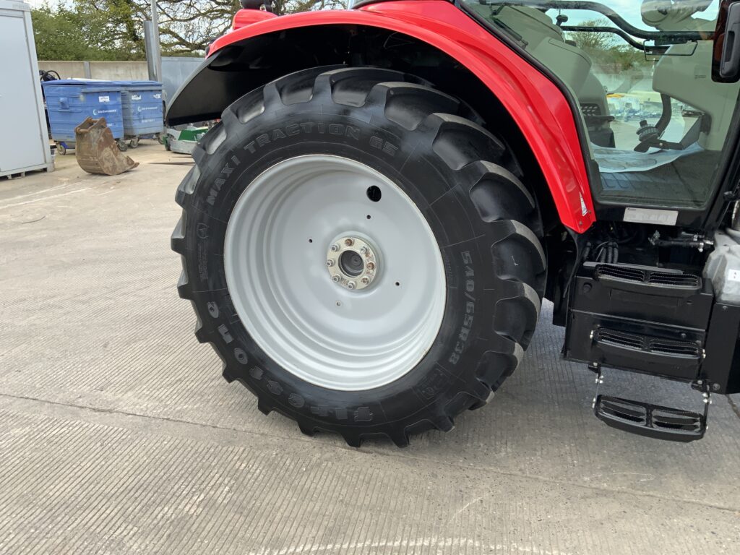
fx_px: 620
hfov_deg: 61.7
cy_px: 278
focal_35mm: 29
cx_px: 370
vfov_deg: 48.2
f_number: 1.8
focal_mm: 3
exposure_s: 1/222
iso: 16
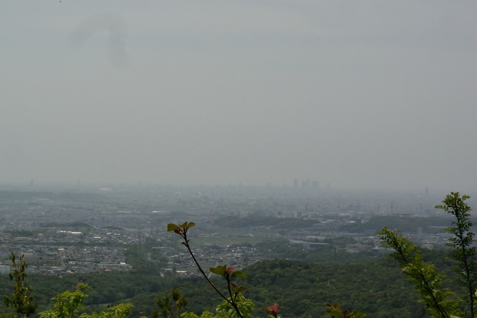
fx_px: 1206
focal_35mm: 91
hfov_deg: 22.3
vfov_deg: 15.0
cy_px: 215
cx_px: 181
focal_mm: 22
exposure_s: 1/500
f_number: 13
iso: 160
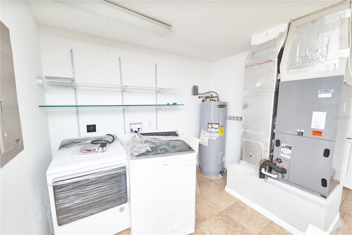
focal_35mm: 14
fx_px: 137
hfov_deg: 104.3
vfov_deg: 81.2
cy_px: 118
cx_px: 176
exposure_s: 1/200
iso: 400
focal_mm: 14
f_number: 5
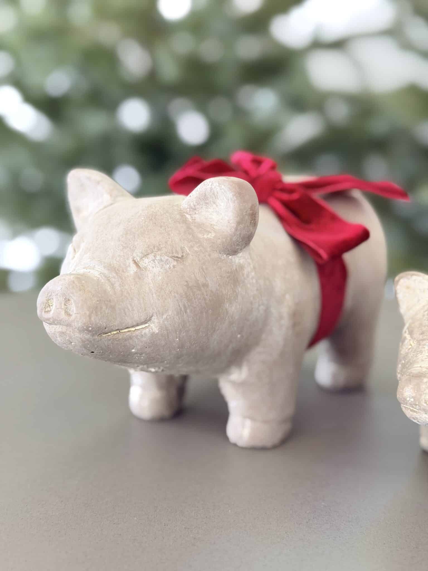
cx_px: 214
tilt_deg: -13.2
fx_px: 791
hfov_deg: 30.3
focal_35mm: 48
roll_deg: -2.2
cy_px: 286
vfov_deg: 39.7
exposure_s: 1/58
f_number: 1.78
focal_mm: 6.76
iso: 250
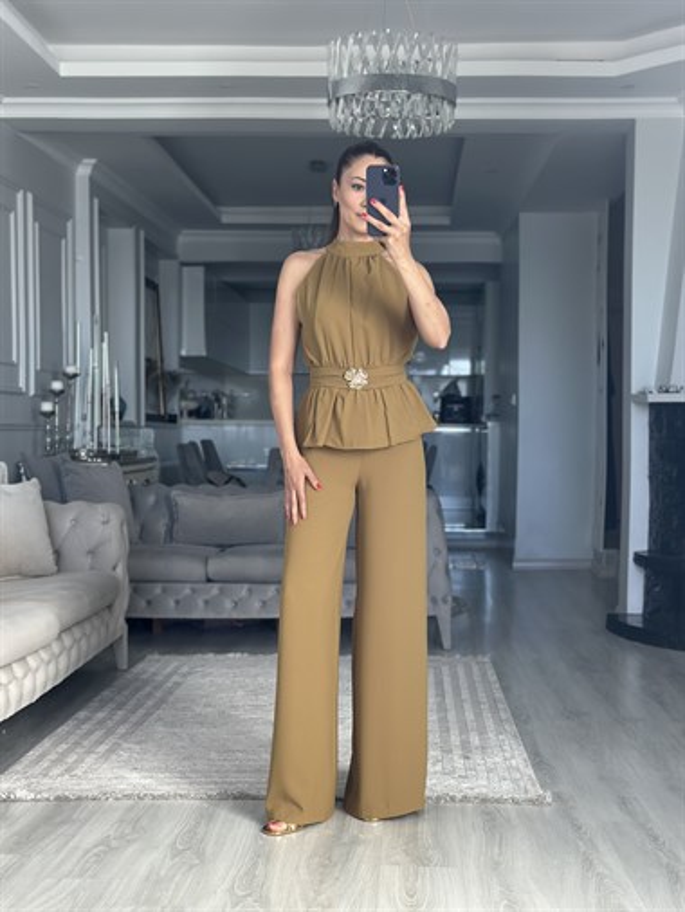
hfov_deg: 30.3
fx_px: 1265
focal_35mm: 48
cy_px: 456
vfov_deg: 39.6
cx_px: 342
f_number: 1.78
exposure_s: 1/130
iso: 100
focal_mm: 6.86
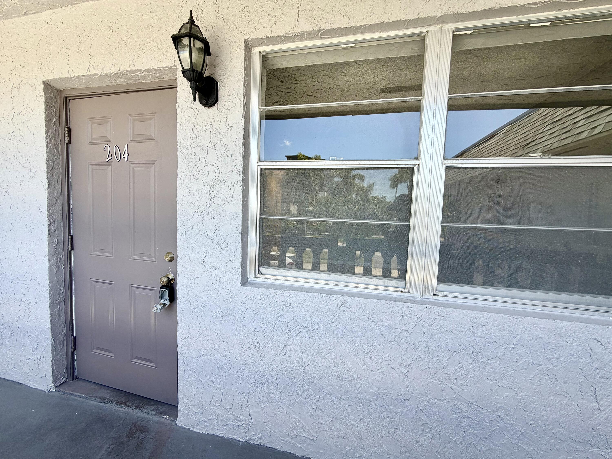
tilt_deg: -3.8
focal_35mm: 14
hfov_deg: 102.1
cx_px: 306
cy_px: 230
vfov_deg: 85.7
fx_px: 248
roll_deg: -2.1
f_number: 2.2
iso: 40
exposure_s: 1/218
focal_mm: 2.22
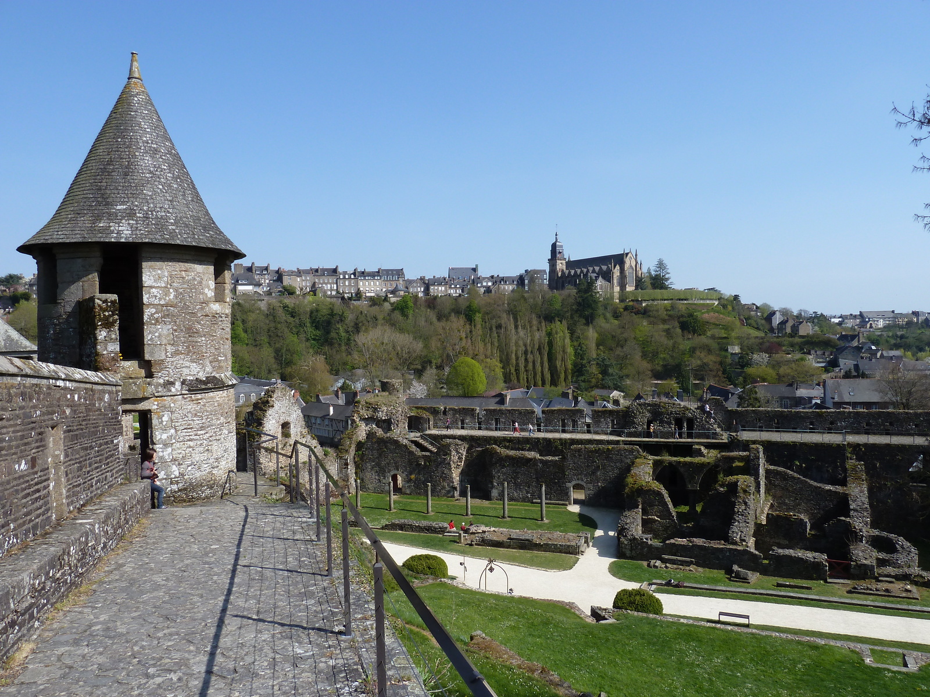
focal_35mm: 25
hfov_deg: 69.4
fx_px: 672
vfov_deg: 54.9
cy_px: 348
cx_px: 465
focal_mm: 4.1
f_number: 4.5
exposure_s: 1/400
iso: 80
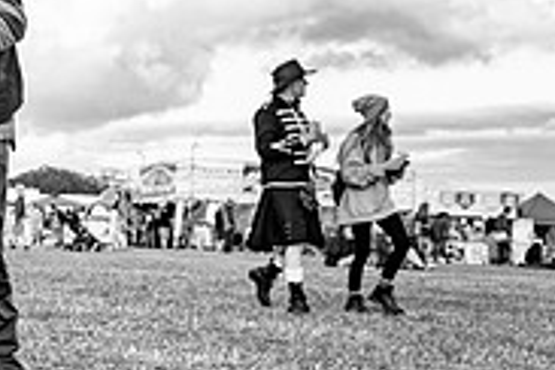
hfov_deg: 20.3
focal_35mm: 91
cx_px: -190
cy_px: 231
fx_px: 1403
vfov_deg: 15.0
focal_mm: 24
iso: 720
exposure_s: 1/1000
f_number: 4
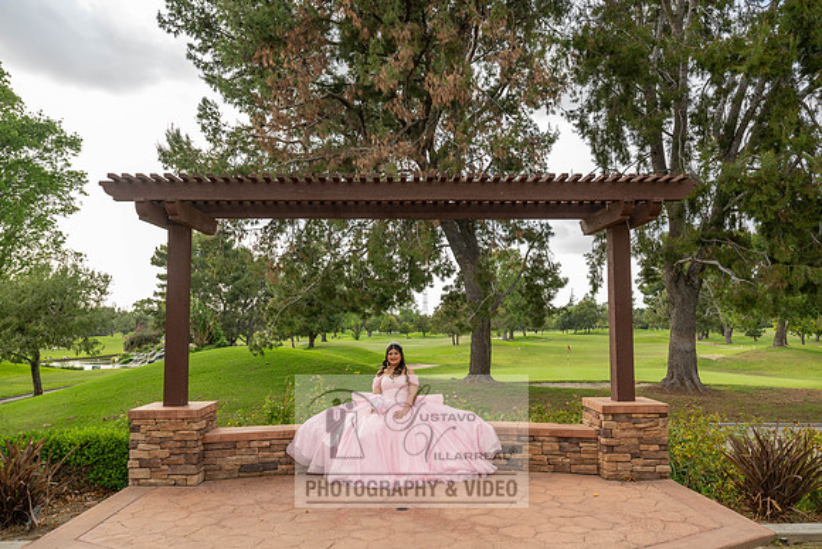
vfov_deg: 47.2
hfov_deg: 66.4
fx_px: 628
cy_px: 274
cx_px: 411
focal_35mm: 28
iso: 320
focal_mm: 27.5
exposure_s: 1/200
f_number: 6.3
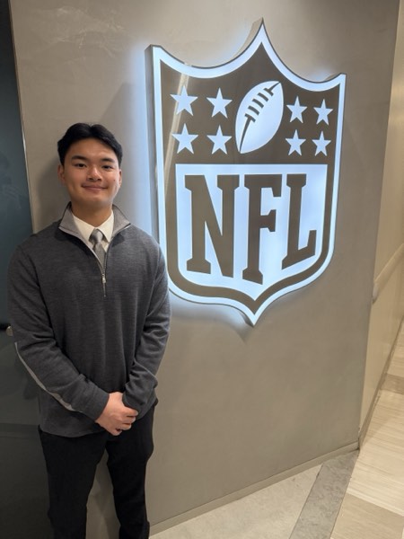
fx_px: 373
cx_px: 202
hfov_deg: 56.8
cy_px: 270
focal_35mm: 24
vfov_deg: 71.6
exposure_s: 1/237
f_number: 1.78
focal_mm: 6.76
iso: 320
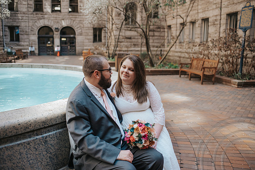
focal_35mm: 35
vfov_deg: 37.9
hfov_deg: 54.4
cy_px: 85
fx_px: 248
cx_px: 128
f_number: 2.5
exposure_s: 1/1000
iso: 560
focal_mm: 35
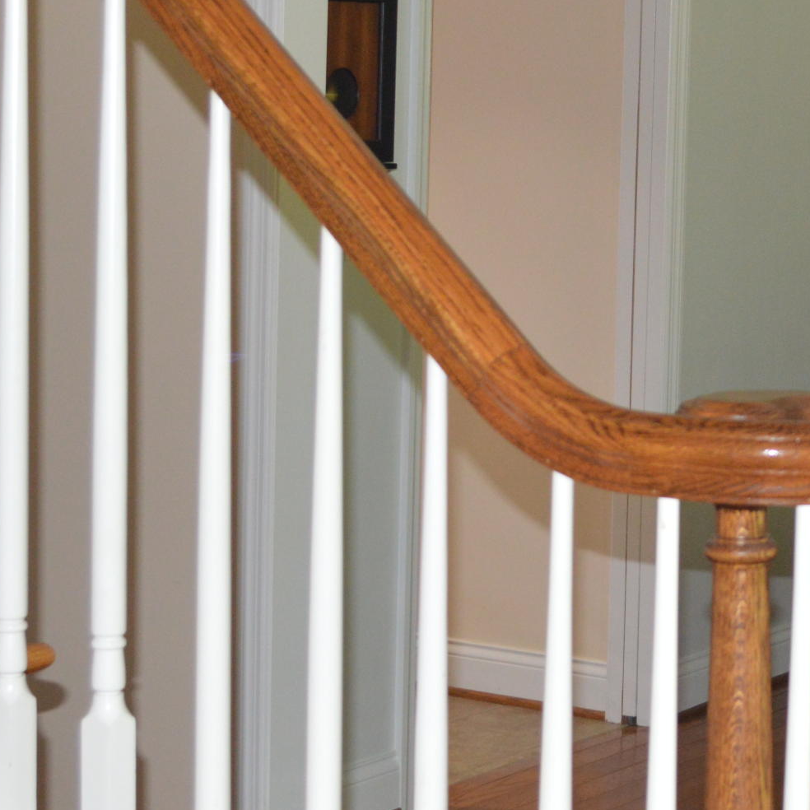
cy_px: 246
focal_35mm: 101
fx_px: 2674
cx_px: 919
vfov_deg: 17.2
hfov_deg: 16.6
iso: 1100
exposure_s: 1/60
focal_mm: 26
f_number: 4.2
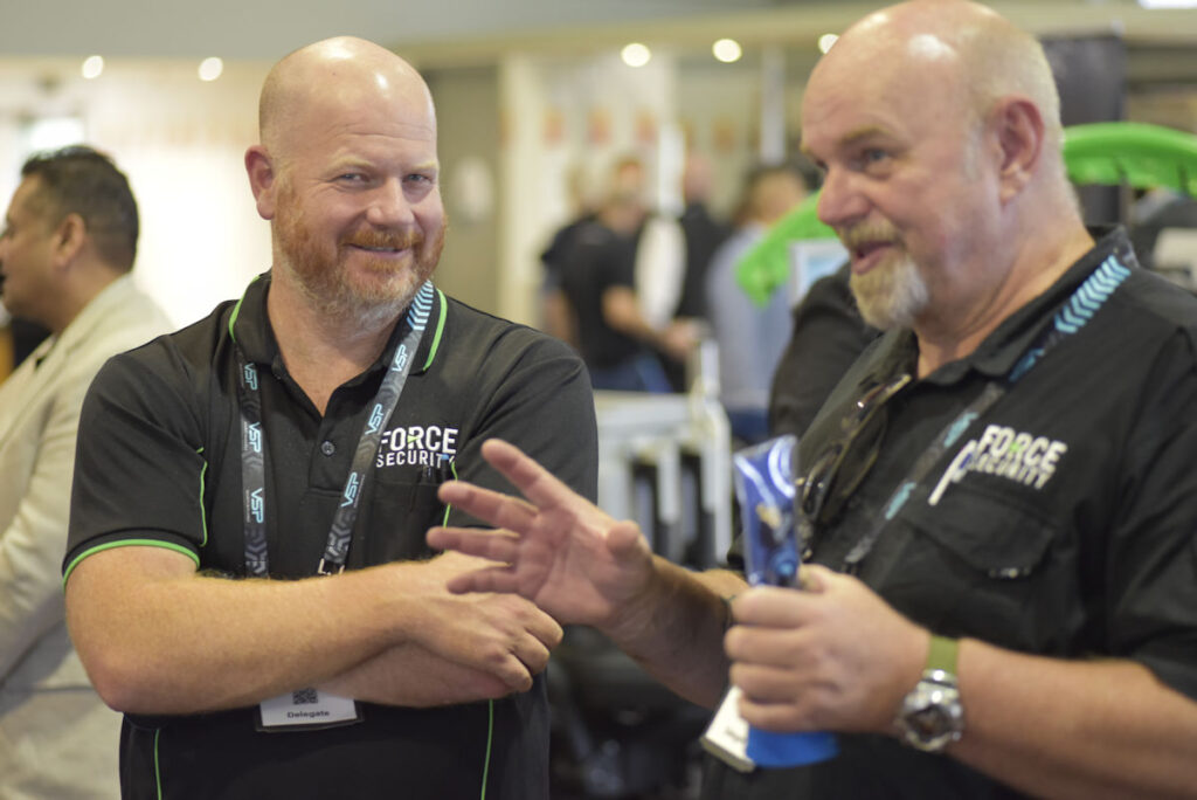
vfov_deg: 13.7
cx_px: 598
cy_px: 400
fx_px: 3327
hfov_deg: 20.4
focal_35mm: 100
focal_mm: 100
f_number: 2.8
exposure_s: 1/125
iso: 3200
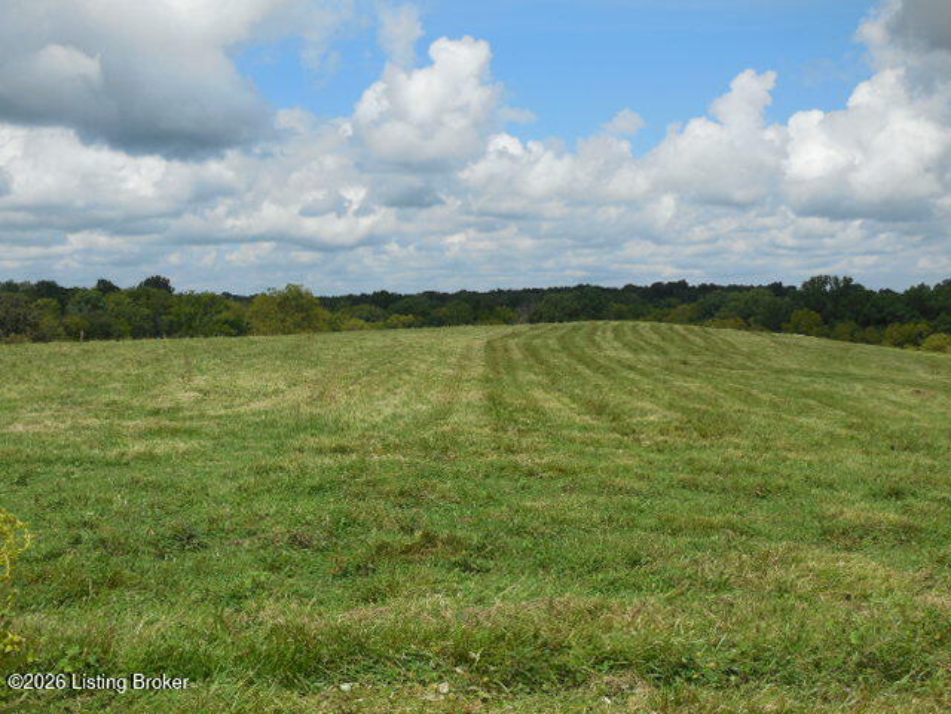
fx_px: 1264
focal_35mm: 46
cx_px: 476
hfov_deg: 41.2
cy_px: 357
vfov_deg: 31.5
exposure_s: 1/2000
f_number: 3.8
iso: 125
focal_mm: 8.2
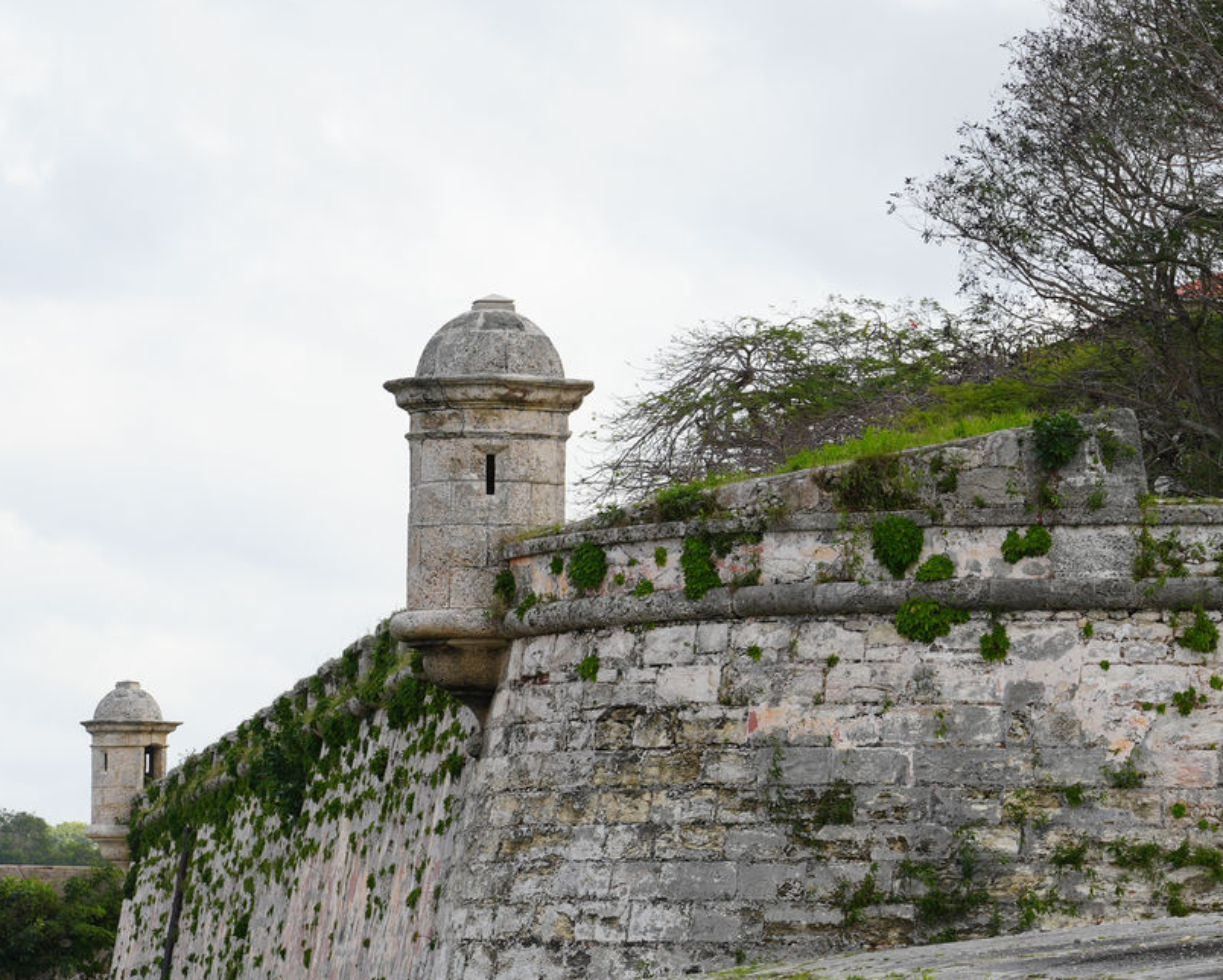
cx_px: 488
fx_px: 7098
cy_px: 657
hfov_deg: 9.8
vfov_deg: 7.9
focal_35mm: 196
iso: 100
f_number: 7.1
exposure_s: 1/200
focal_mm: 105
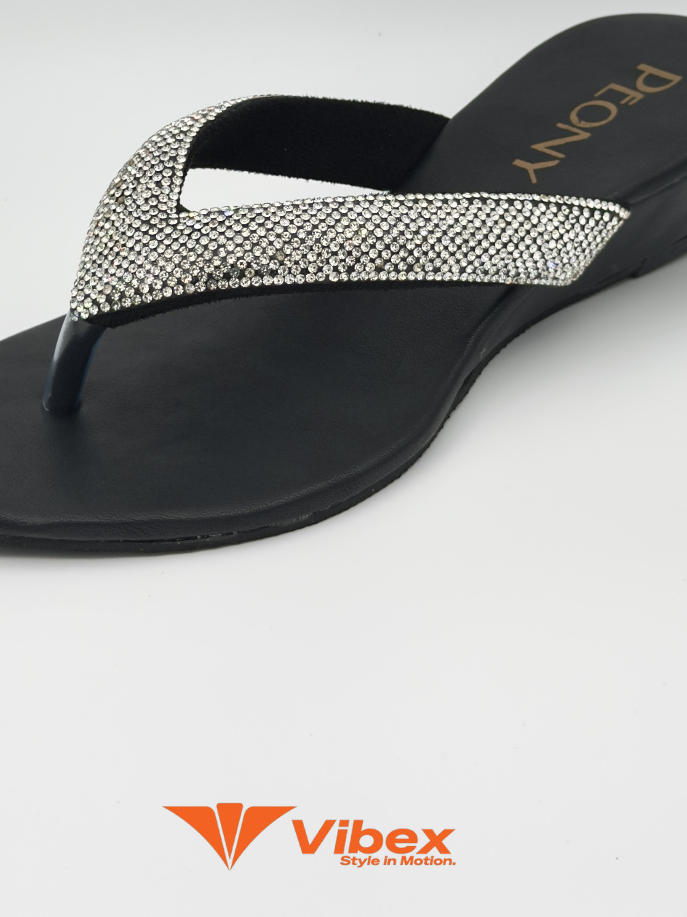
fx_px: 2355
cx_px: 298
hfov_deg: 16.6
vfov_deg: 21.7
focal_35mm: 89
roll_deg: +1.0
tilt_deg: -25.6
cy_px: 164
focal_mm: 6.76
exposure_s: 1/1754
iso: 64
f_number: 1.78
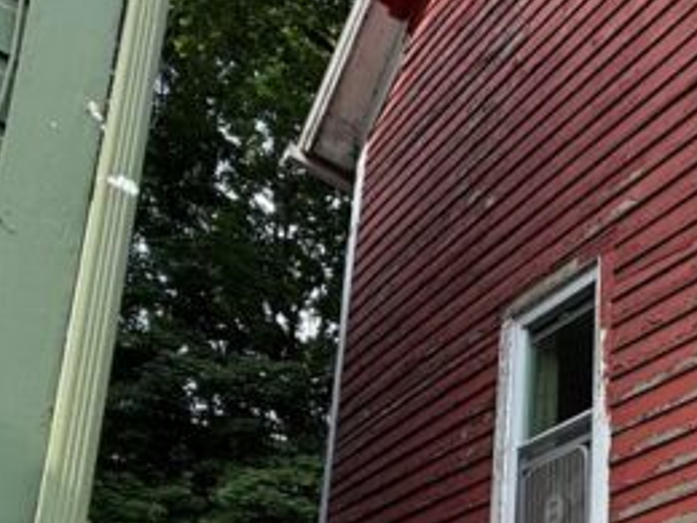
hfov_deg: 35.6
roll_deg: +2.1
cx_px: 812
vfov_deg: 29.2
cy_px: 620
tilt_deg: +12.6
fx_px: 866
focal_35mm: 43
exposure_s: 1/376
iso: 50
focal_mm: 2.22
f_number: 2.2
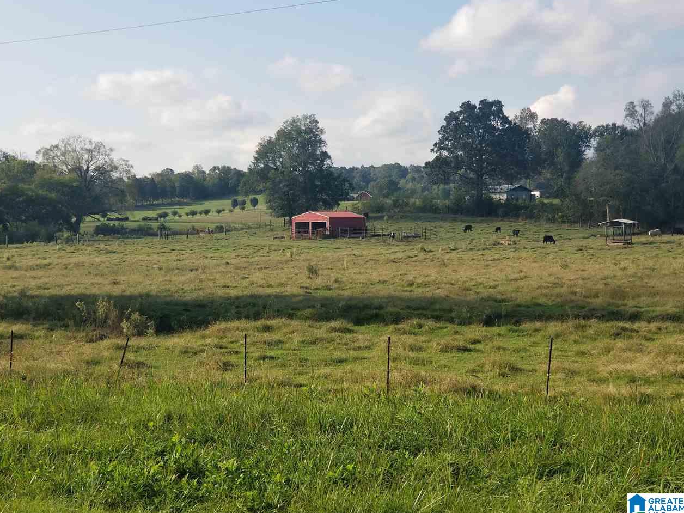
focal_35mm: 53
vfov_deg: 27.5
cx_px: 344
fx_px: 1047
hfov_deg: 36.2
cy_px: 257
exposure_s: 1/664
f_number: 2.4
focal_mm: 6
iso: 25
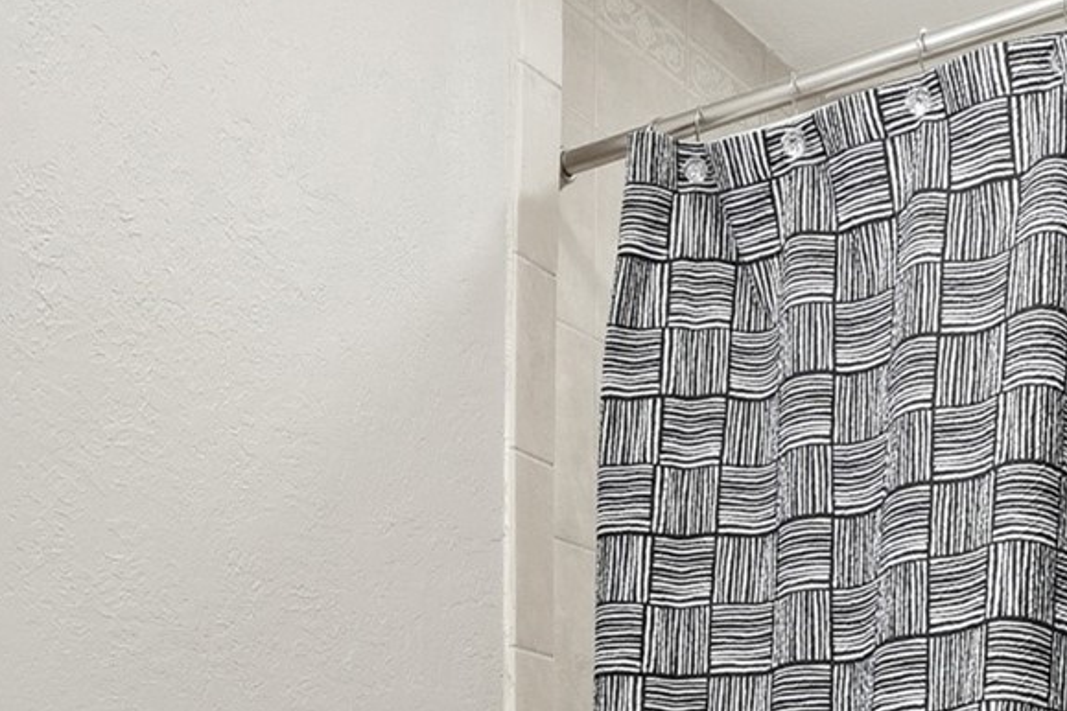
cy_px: 1015
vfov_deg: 20.0
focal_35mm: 60
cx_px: 662
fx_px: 1778
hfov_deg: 33.3
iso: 200
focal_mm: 16
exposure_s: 1/40
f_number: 8
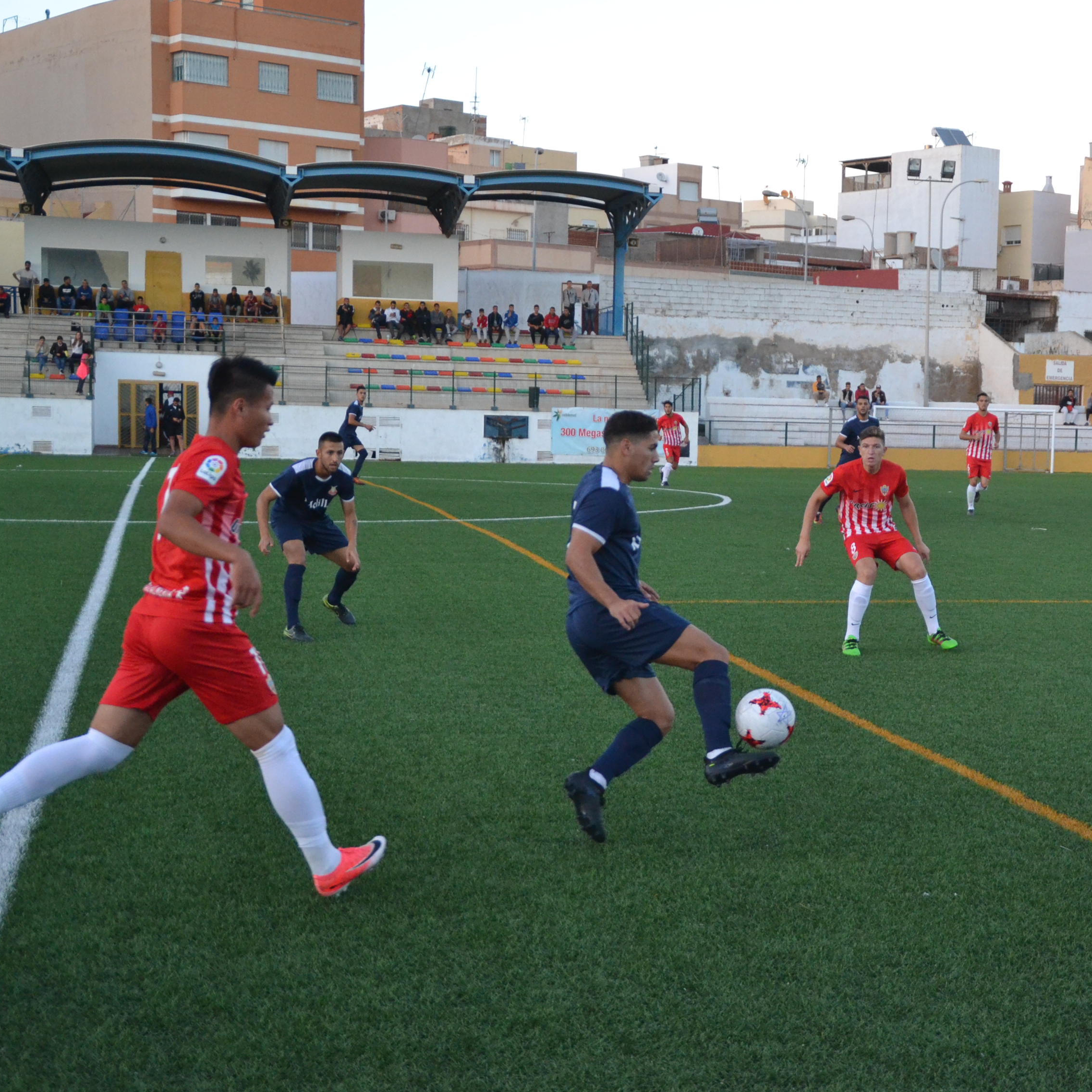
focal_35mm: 62
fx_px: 2213
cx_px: 757
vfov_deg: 27.7
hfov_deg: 27.5
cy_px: 542
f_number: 4.2
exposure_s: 1/500
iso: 1600
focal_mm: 32
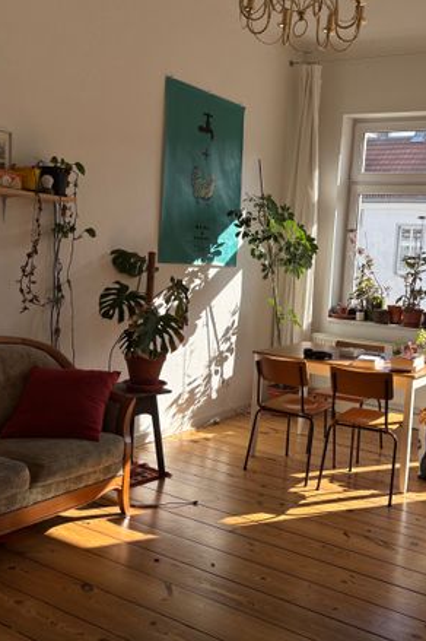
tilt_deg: -4.9
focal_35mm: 37
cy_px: 315
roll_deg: -4.3
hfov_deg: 35.0
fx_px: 658
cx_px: 328
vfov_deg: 51.9
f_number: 1.6
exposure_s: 1/1103
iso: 50
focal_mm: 5.96
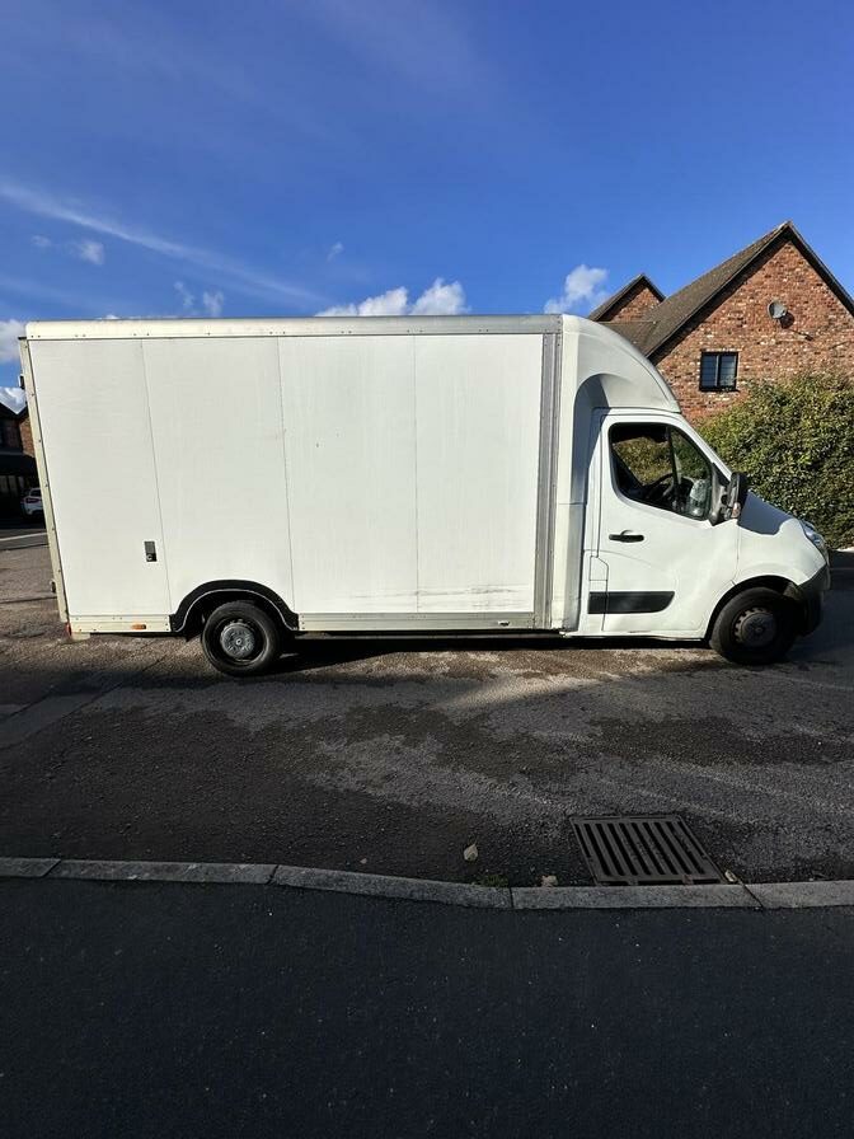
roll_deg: +3.1
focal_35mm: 14
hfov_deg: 85.7
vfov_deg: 102.1
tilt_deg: -8.7
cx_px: 427
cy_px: 570
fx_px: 461
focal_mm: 2.22
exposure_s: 1/2959
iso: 50
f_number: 2.2
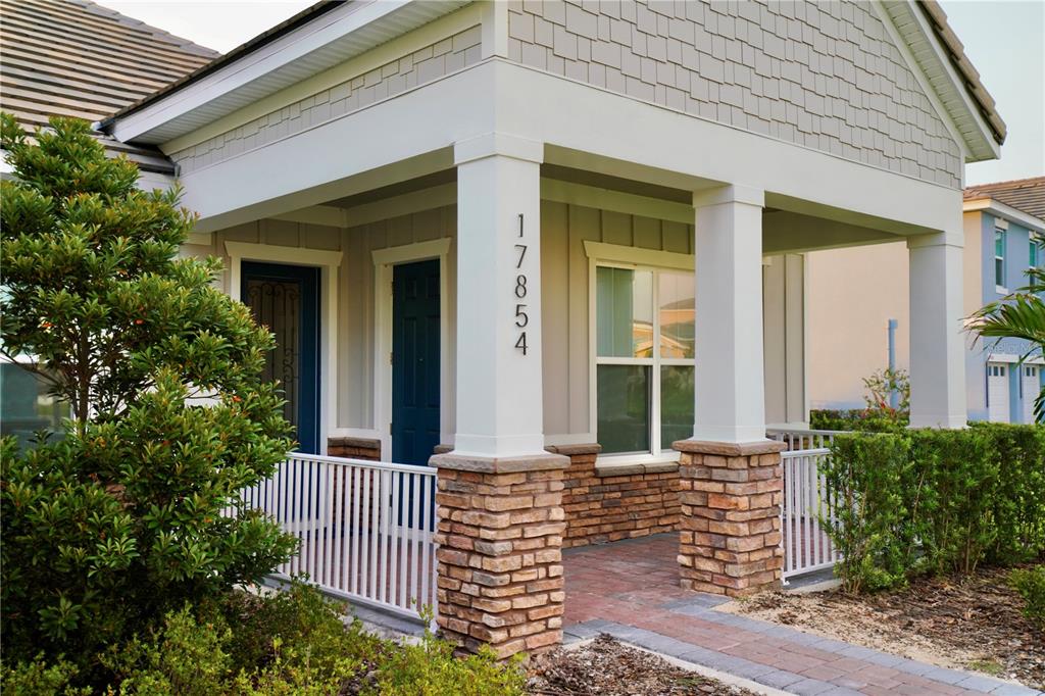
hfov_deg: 54.4
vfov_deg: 37.8
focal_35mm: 35
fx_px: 1016
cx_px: 522
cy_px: 348
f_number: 4
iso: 400
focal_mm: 35
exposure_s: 1/160
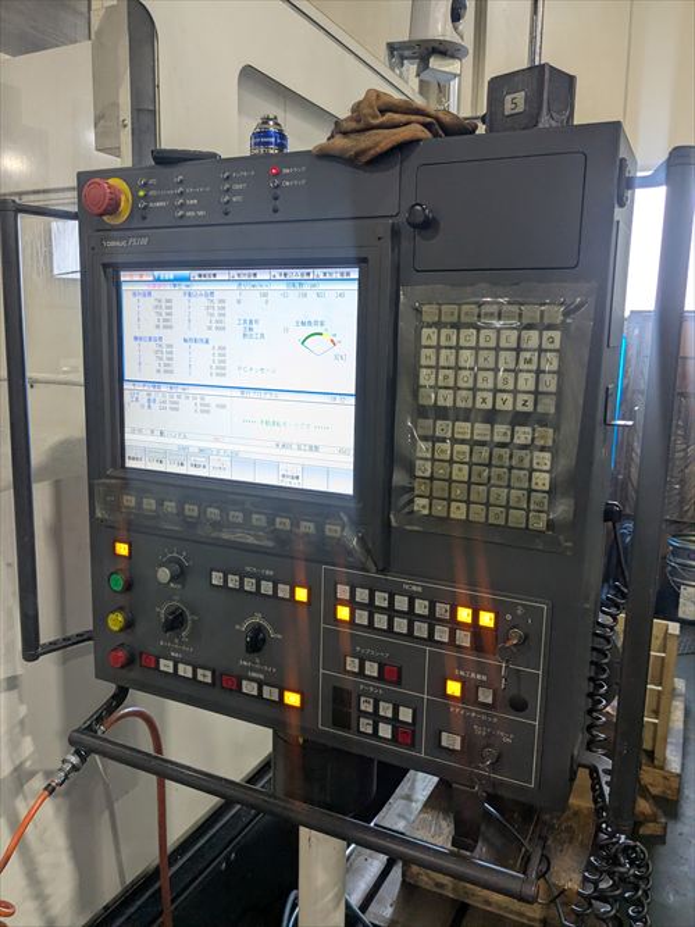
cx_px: 348
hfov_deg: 51.3
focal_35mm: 27
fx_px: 723
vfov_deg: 65.3
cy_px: 464
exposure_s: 1/120
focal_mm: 4.38
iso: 212
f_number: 1.73
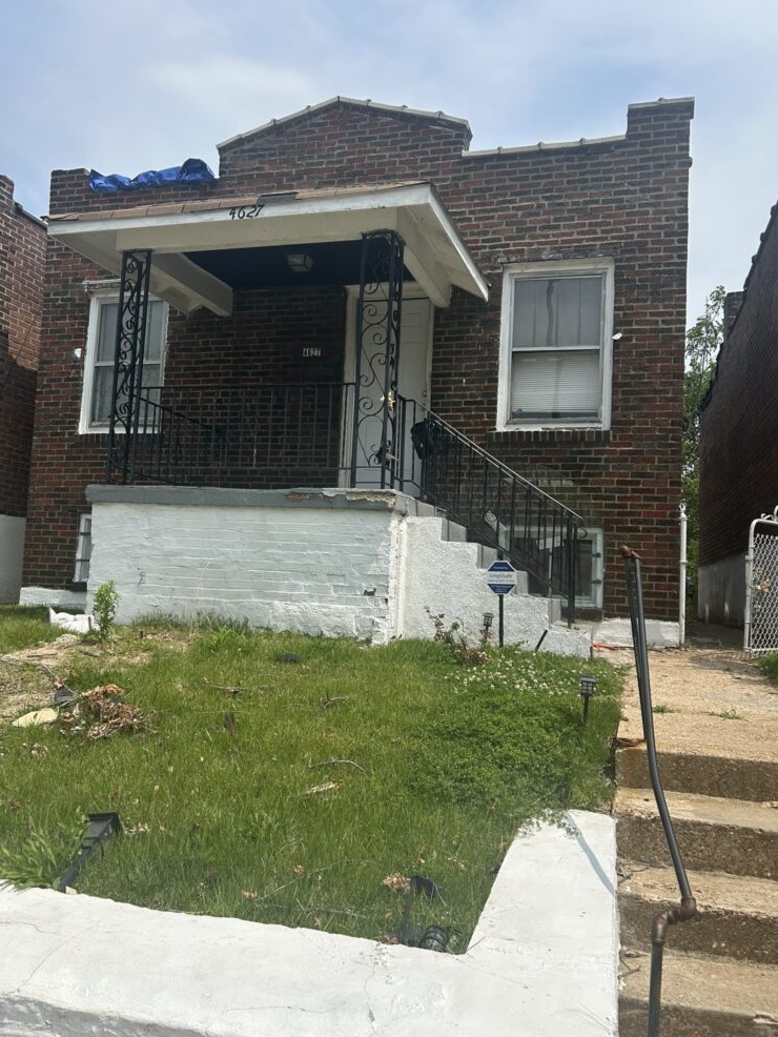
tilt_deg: +7.1
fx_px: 809
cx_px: 402
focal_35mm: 27
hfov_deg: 51.4
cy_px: 508
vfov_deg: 65.3
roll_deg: -2.6
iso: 50
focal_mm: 5.7
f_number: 1.5
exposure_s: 1/5882
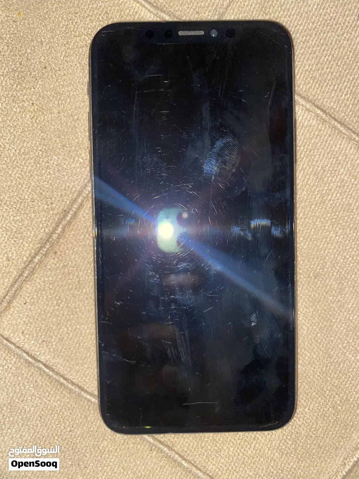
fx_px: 346
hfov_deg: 54.9
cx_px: 180
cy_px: 240
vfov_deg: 69.4
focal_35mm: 25
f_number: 1.8
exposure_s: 1/53
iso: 32
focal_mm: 4.25
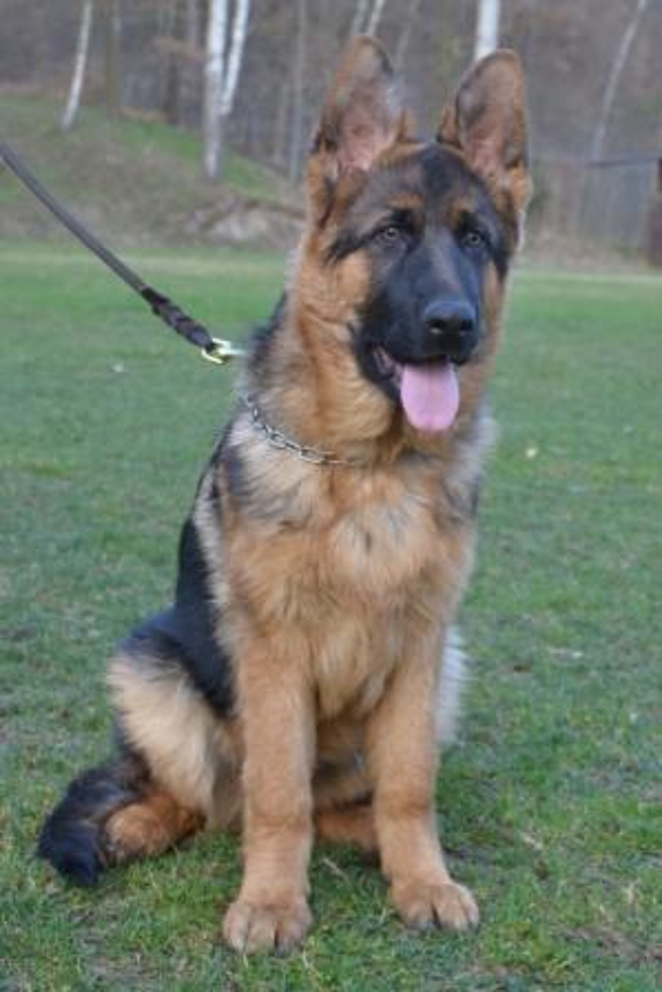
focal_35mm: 51
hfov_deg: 26.5
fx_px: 1406
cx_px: 331
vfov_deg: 38.9
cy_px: 496
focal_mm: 34
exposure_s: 1/60
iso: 100
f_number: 4.2
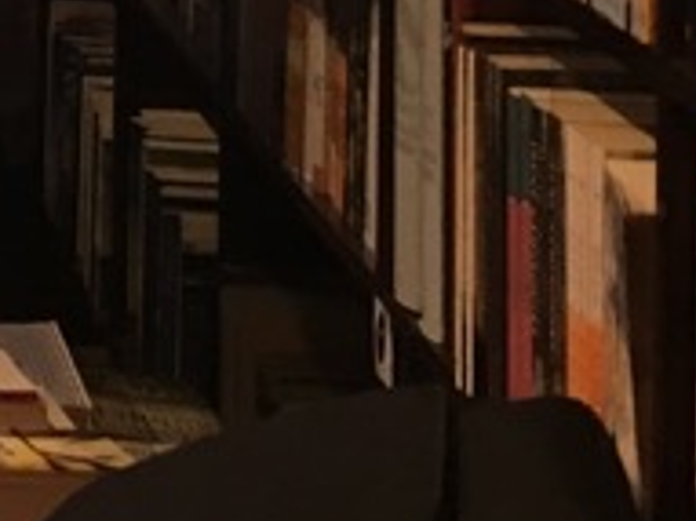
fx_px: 3657
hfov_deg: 10.0
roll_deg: +0.2
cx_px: -732
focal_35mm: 182
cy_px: -587
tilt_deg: -1.5
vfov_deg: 7.7
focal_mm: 4.15
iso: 100
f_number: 2.2
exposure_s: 1/33
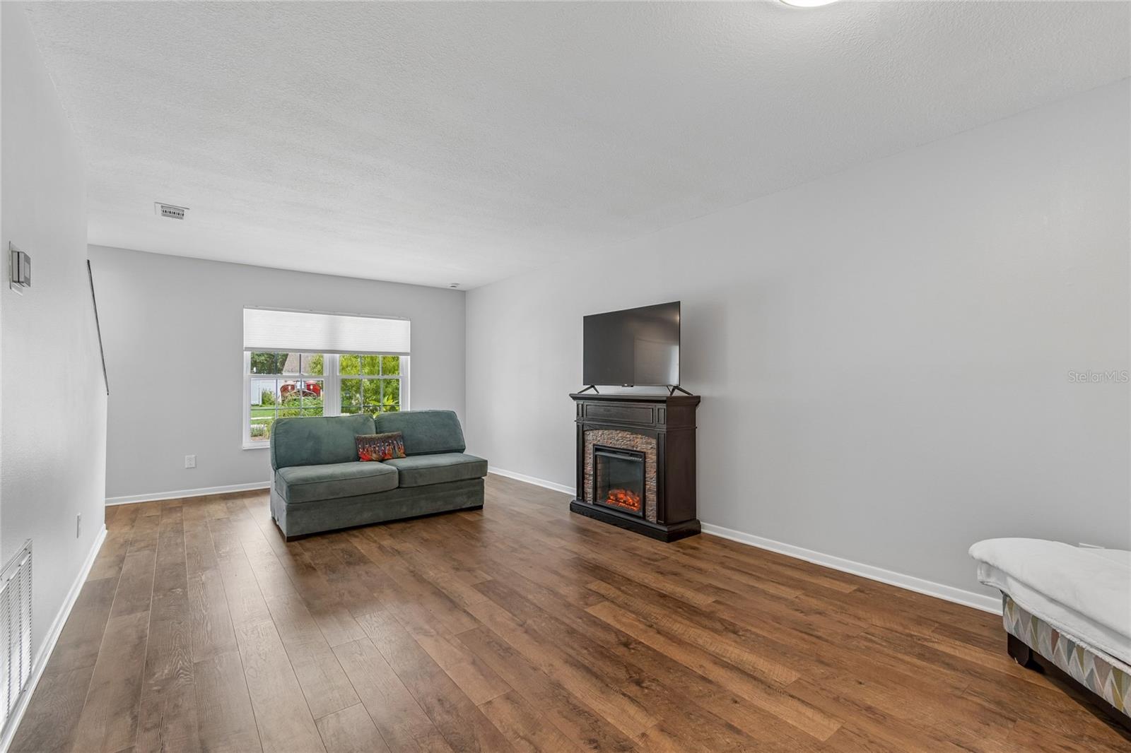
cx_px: 566
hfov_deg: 100.4
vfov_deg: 77.3
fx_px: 471
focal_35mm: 15
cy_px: 376
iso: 100
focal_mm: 10
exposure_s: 1/6
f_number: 7.1
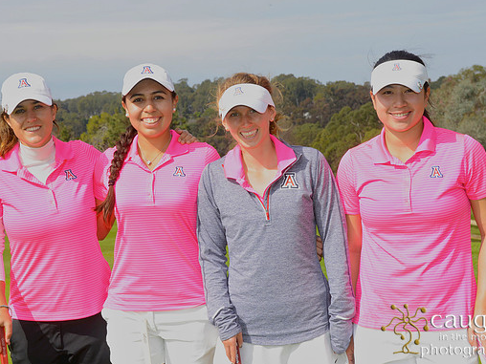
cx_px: 241
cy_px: 181
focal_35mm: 68
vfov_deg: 21.6
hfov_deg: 28.6
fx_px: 955
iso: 250
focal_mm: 62
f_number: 11
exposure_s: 1/250
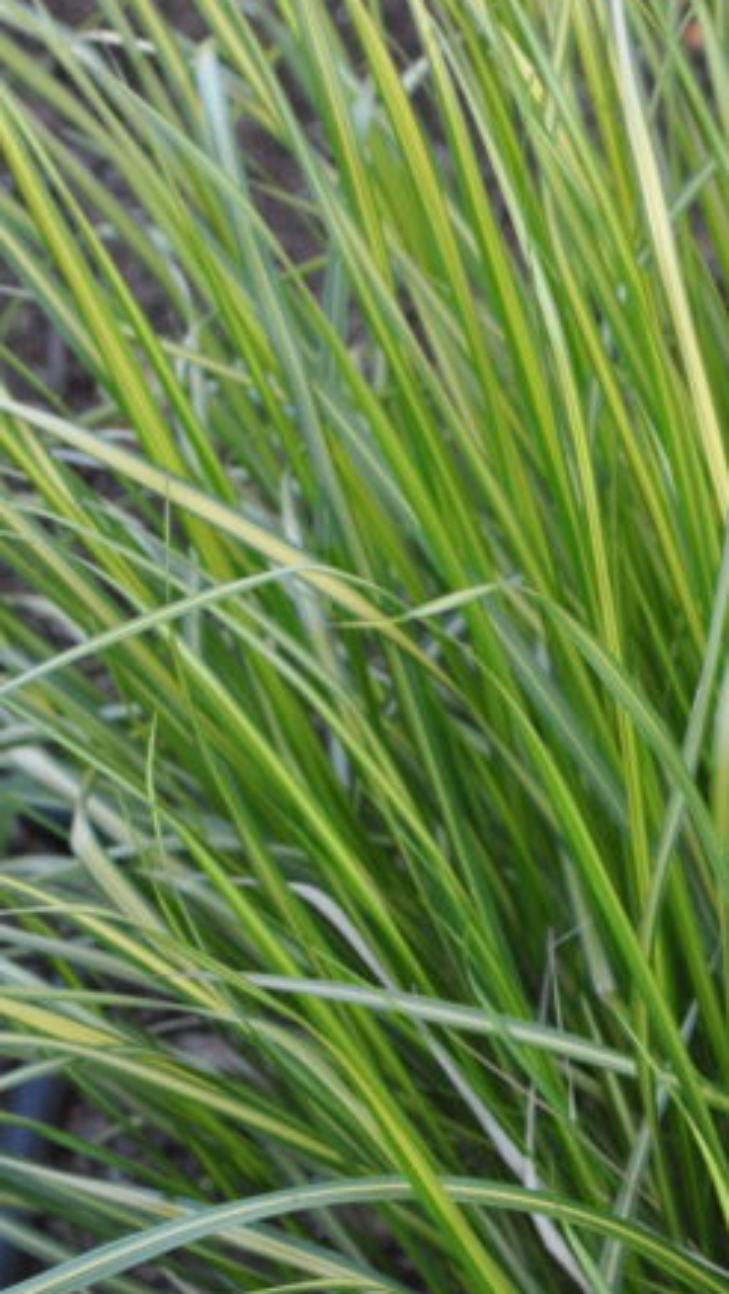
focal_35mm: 158
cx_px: 753
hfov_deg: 7.6
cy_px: 699
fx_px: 5426
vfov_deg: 13.6
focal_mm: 42
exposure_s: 1/40
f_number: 5.3
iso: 200
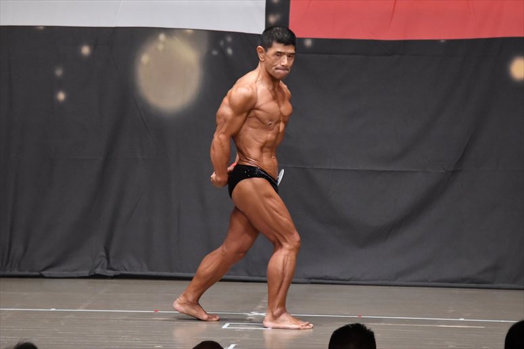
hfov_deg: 7.6
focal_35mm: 270
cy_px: 174
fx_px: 3928
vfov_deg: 5.1
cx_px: 262
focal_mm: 180
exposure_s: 1/400
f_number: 5.6
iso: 6400
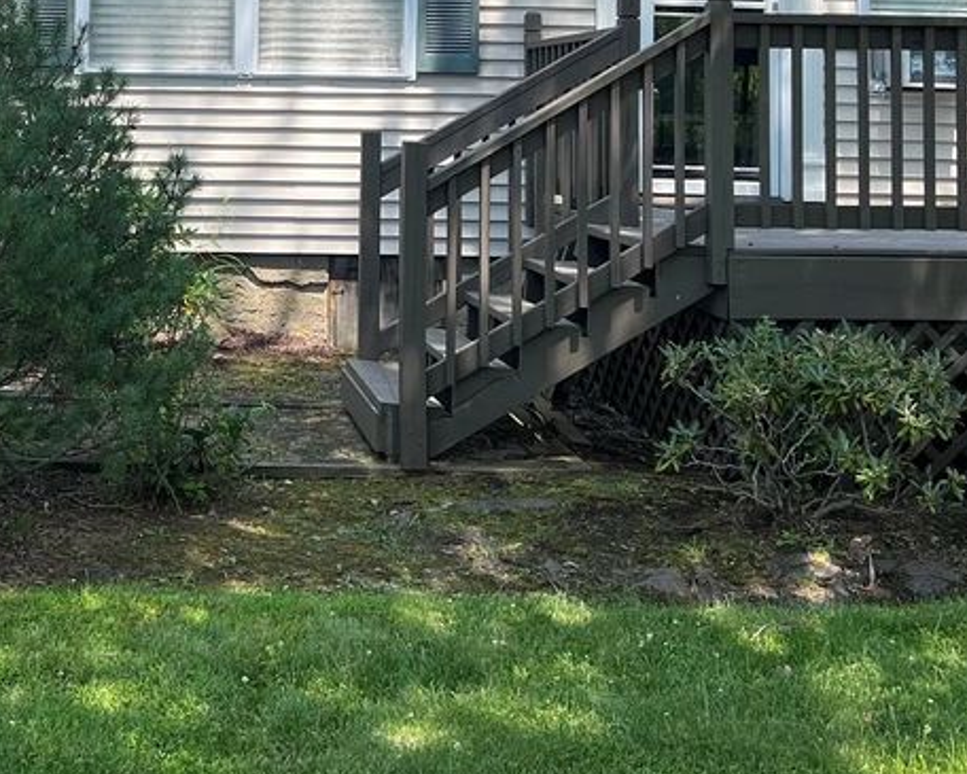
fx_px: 1632
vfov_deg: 25.2
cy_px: -25
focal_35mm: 57
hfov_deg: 32.3
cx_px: 218
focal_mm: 5.7
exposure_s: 1/1377
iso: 50
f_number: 1.5
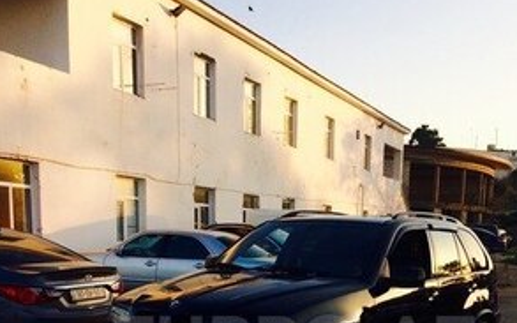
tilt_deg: -7.8
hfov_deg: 38.8
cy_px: 342
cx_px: 295
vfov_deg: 23.5
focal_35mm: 52
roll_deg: -1.3
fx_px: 733
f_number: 2.2
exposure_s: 1/672
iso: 32
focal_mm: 4.15
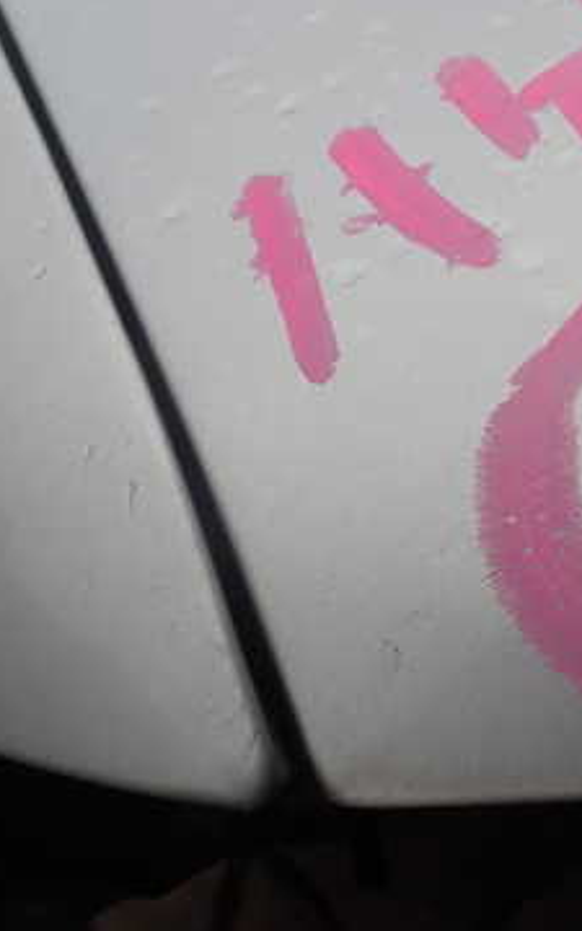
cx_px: 678
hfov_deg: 22.7
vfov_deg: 38.1
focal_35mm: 53
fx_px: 1345
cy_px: 385
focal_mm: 5.4
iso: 100
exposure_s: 1/500
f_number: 3.2
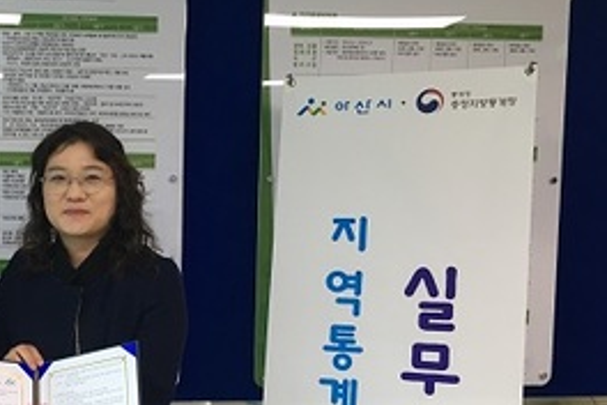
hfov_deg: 33.6
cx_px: 55
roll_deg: +0.5
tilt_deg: -4.1
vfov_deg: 24.0
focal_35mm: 56
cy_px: 299
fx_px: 944
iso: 80
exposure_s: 1/30
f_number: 2.2
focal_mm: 4.15
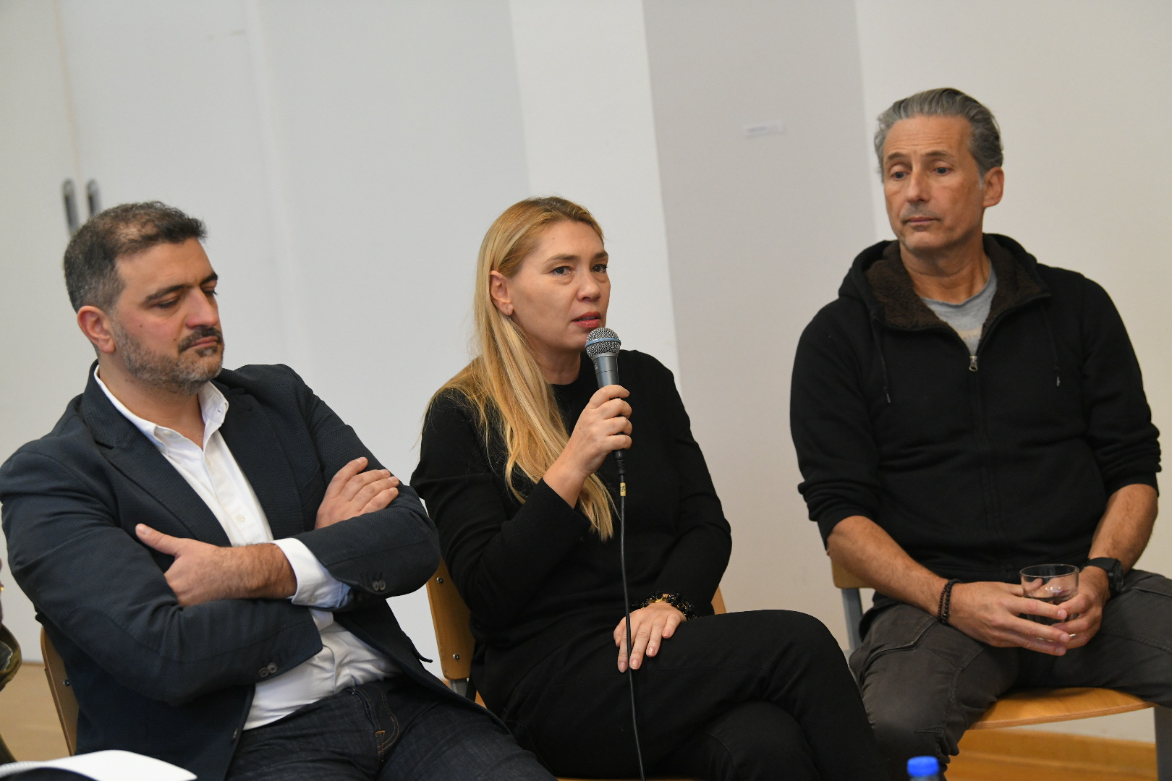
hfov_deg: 18.6
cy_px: 390
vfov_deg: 12.5
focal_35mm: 110
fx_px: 3581
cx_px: 586
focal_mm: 110
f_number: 4
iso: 3200
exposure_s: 1/200
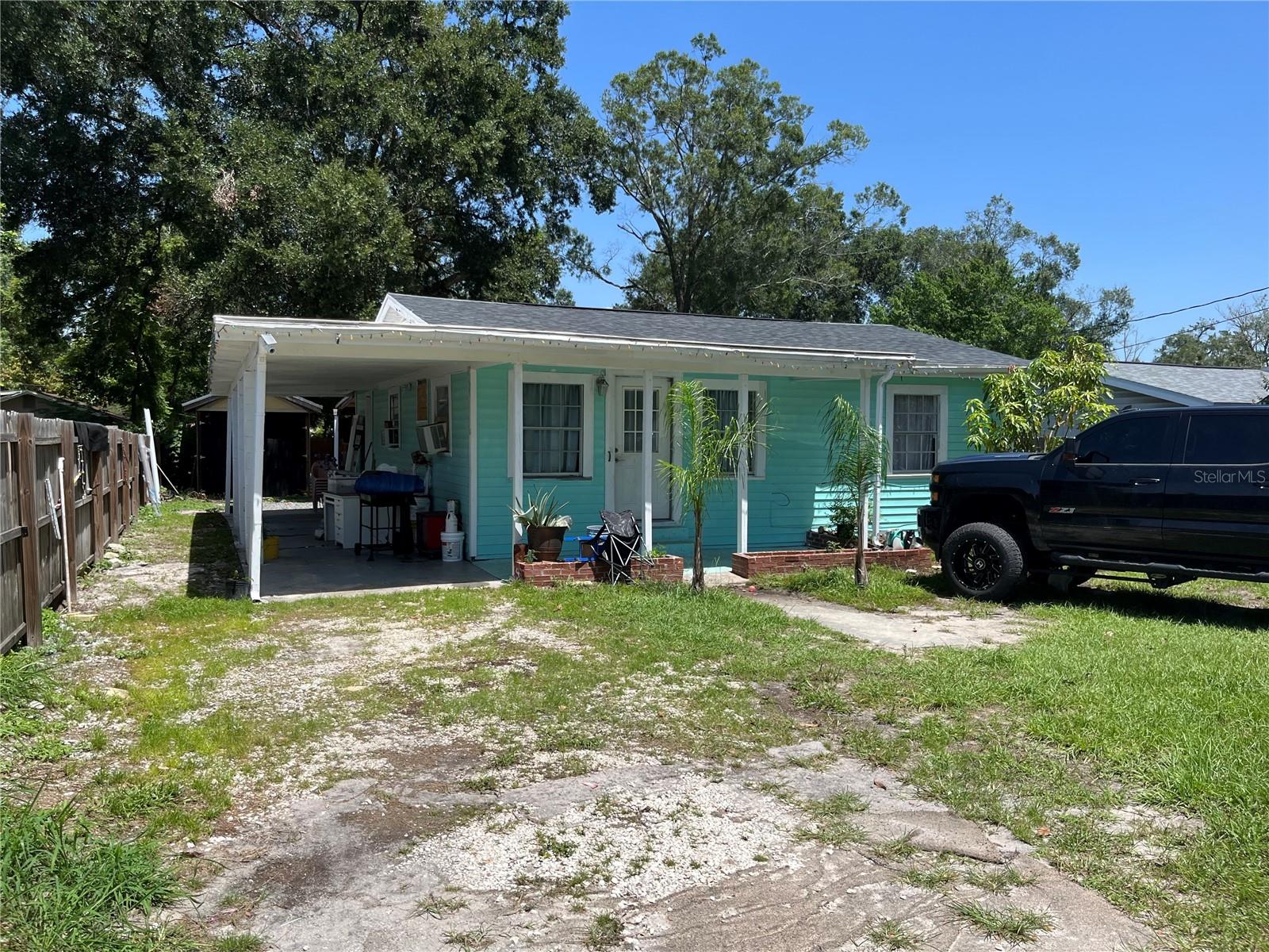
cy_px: 476
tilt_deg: -1.9
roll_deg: -0.1
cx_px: 634
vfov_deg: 53.1
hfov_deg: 67.3
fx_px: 953
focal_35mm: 26
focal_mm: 5.1
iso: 50
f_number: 1.6
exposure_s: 1/2967
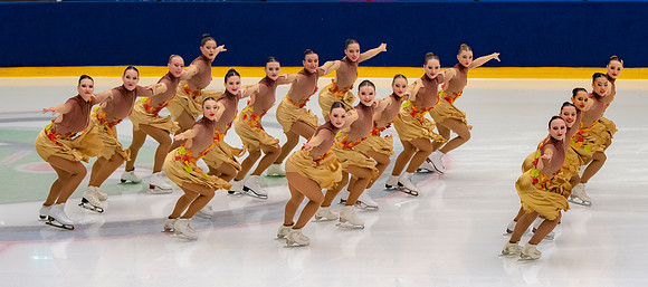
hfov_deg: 13.4
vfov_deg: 5.9
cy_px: 113
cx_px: 369
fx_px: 2767
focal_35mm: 169
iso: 1000
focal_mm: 90
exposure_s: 1/500
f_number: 3.5
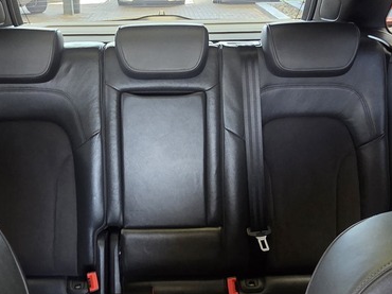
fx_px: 407
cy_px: 117
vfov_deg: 39.4
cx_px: 165
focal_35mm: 36
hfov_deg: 51.2
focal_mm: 2.2
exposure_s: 1/50
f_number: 2.2
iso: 500
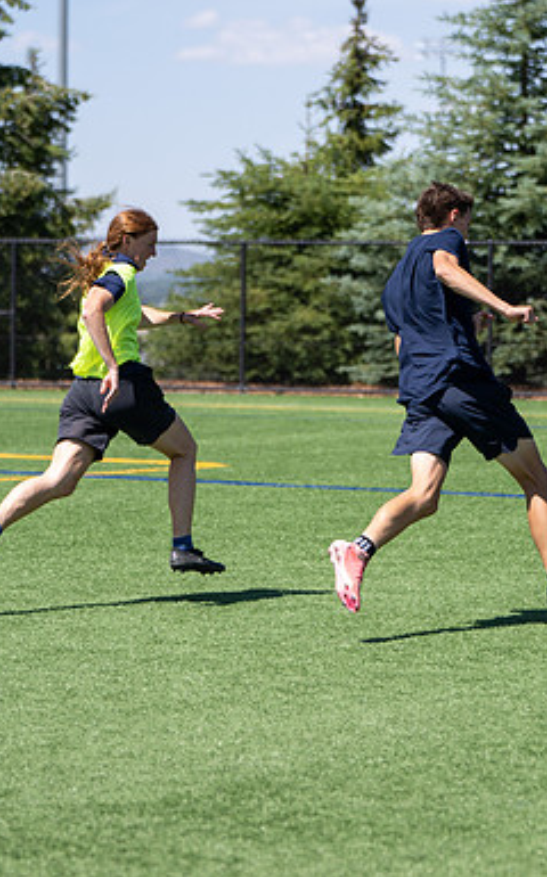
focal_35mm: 157
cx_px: 286
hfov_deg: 8.3
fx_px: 3752
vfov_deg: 13.3
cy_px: 368
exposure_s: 1/800
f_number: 2.8
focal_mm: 88
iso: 50
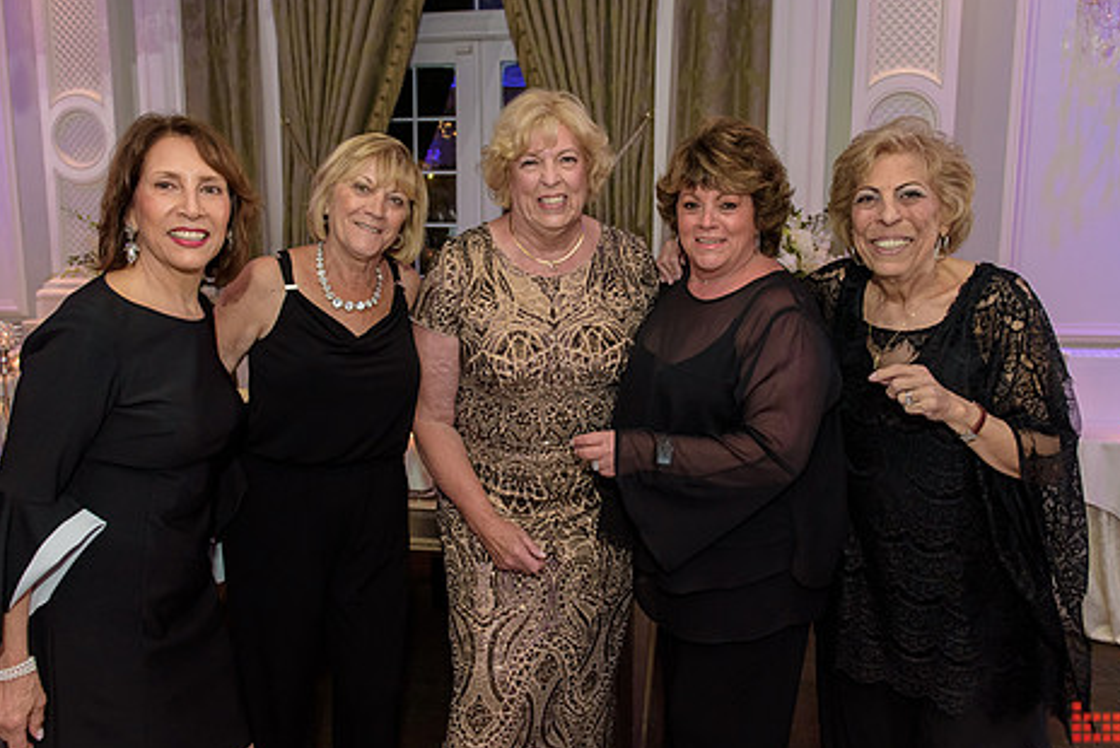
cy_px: 361
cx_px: 543
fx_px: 934
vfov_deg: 43.7
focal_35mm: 30
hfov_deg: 61.9
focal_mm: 24
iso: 1600
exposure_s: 1/125
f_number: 3.2
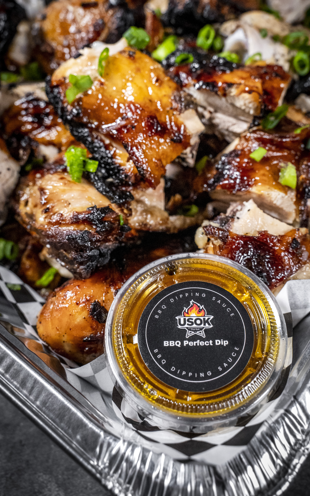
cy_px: 208
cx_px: 155
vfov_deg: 53.8
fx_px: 487
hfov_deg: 35.3
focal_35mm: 36
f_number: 6.3
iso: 6400
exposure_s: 1/160
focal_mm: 29
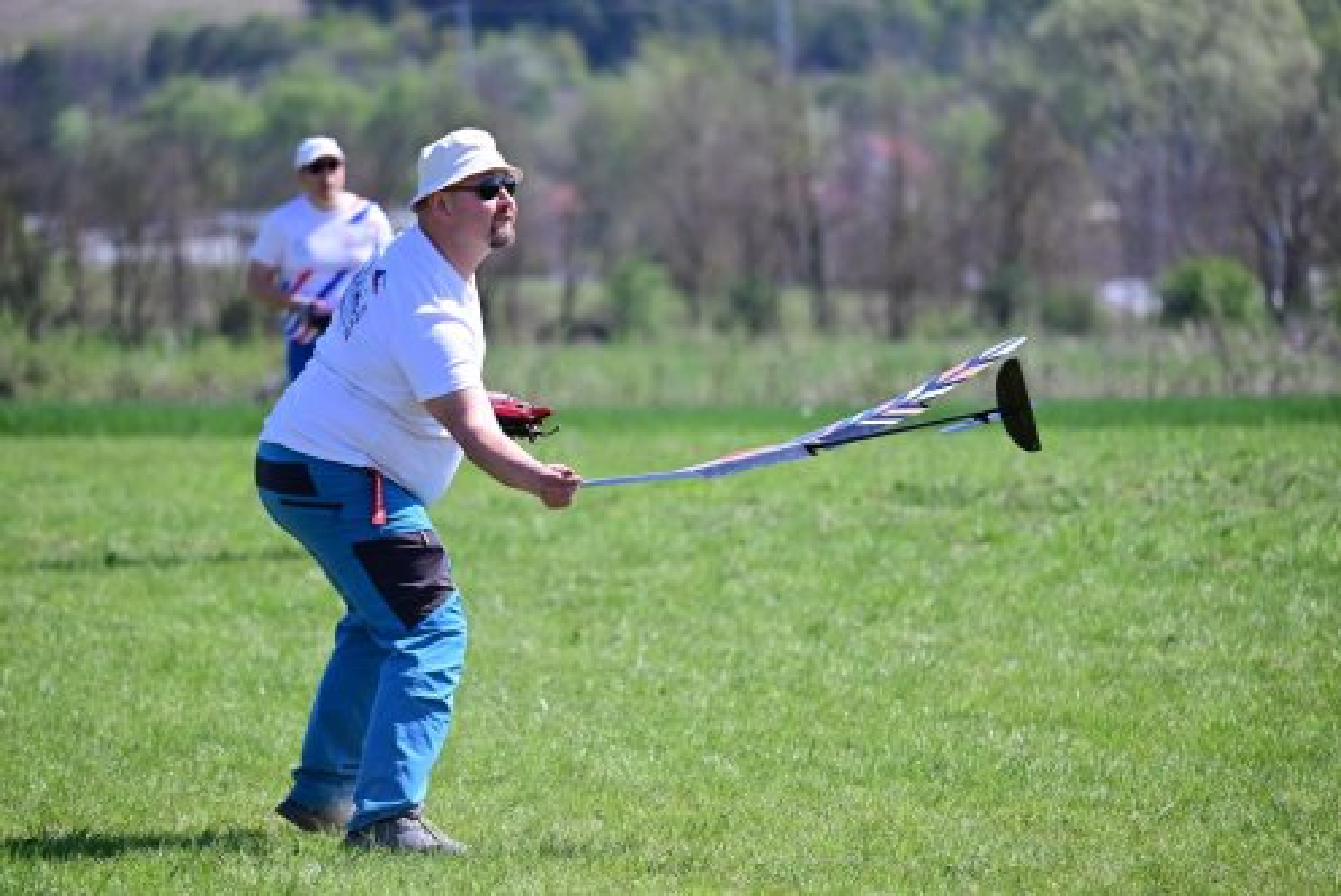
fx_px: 10063
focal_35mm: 270
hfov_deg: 7.6
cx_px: 670
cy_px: 448
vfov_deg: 5.1
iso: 800
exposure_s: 1/2500
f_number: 6.3
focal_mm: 270
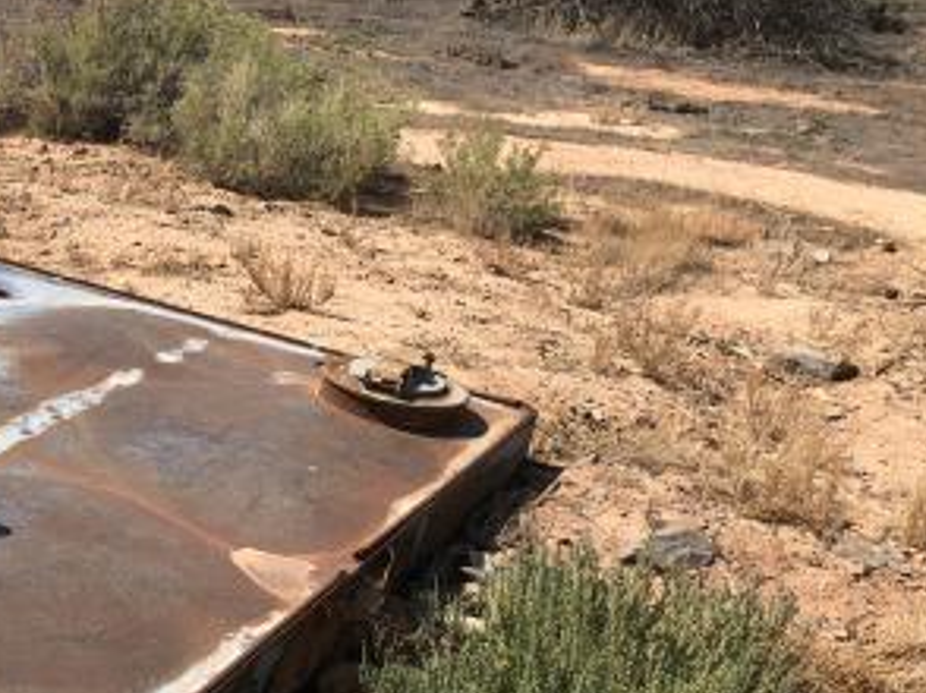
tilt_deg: -22.3
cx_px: -44
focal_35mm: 61
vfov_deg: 23.8
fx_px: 1630
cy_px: 517
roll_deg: -3.7
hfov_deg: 29.2
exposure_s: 1/2404
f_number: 1.8
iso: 20
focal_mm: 4
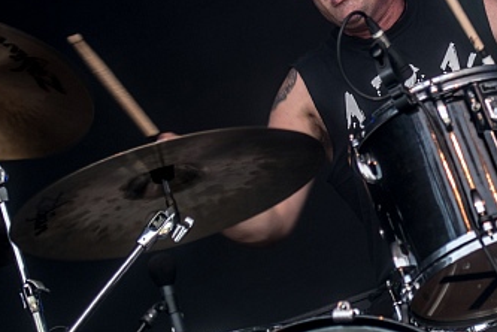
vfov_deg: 5.2
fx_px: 3672
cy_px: 147
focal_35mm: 266
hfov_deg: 7.7
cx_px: 521
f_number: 2.8
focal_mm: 82
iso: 100
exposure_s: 1/100
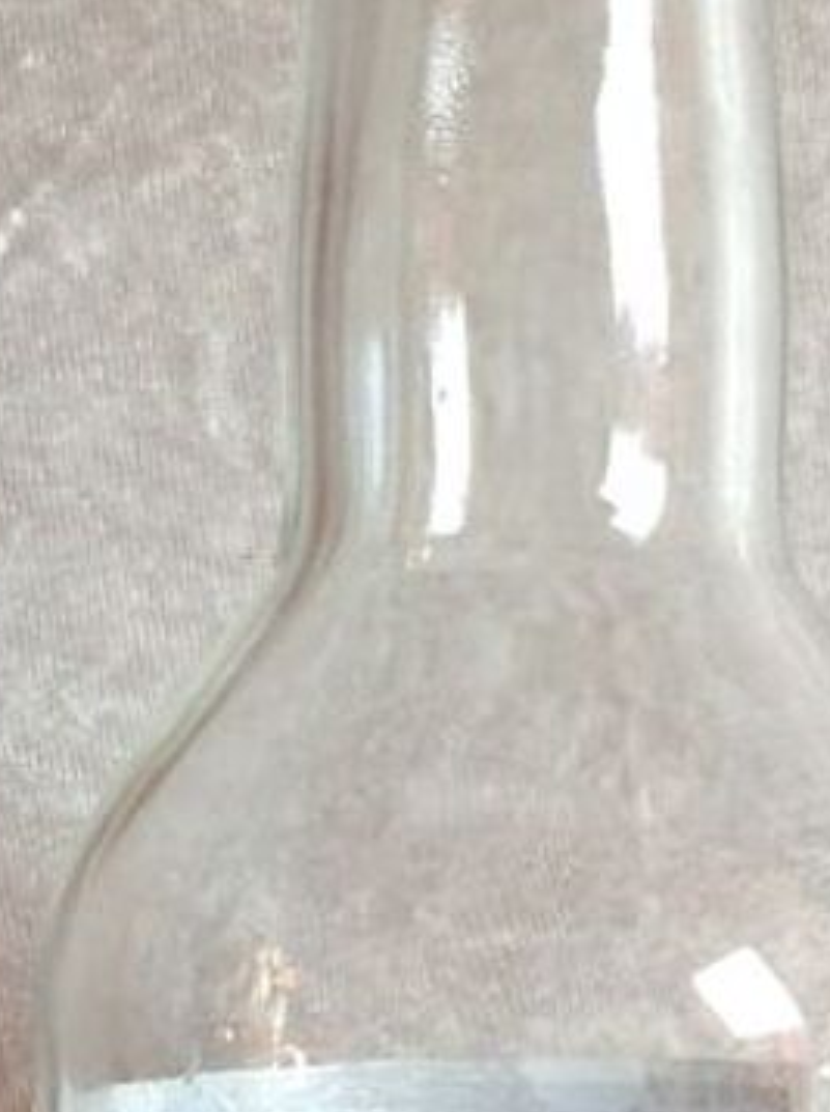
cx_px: 563
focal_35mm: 131
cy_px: 1228
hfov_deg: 11.3
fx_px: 4203
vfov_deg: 14.7
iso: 64
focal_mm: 4.28
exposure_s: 1/60
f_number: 2.4
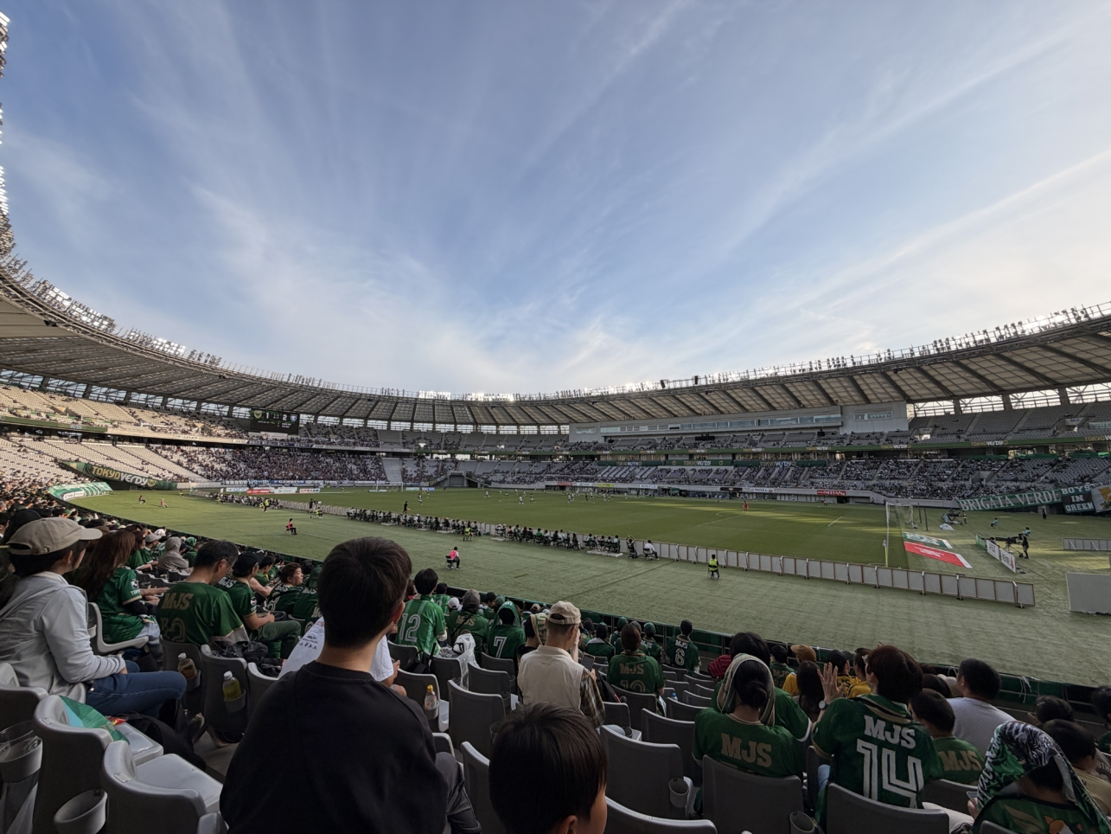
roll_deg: -1.3
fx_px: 449
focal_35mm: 14
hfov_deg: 102.1
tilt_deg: +7.3
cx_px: 556
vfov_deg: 85.7
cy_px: 417
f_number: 2.2
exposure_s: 1/770
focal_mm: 2.22
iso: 25
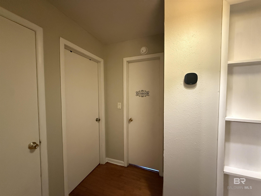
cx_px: 130
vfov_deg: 85.7
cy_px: 98
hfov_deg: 102.1
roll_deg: +0.2
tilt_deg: -2.3
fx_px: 106
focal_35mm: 14
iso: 1250
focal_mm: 2.22
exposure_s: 1/60
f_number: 2.2
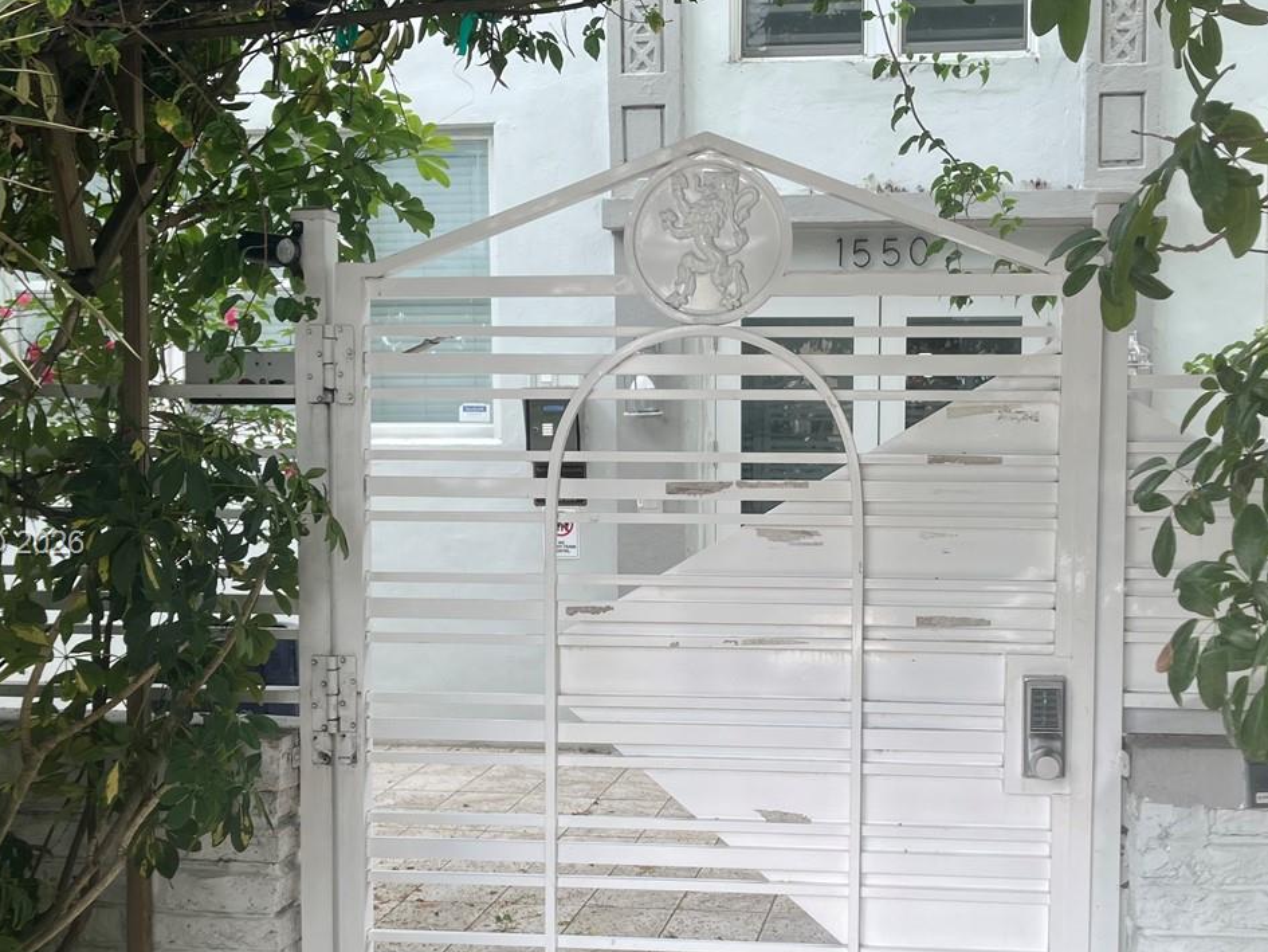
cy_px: 545
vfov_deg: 32.8
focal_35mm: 44
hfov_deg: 42.8
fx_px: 1612
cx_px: 741
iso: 40
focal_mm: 5.1
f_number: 1.6
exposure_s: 1/260
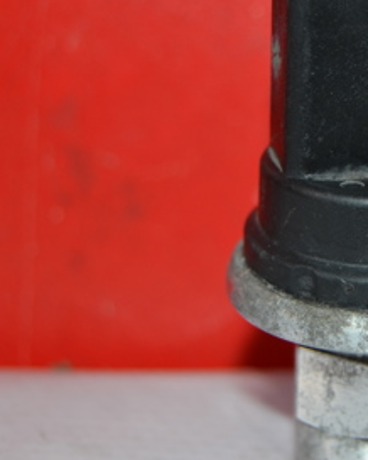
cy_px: 196
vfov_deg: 13.8
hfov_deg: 11.0
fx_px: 1890
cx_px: 358
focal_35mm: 139
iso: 220
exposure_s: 1/60
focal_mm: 42
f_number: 5
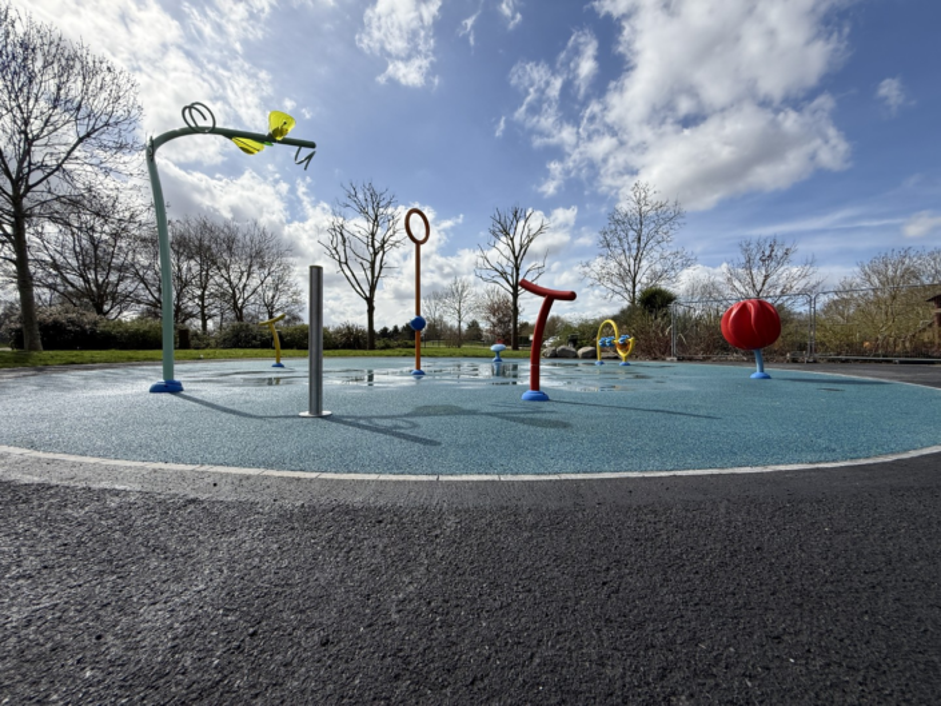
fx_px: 381
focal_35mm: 14
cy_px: 353
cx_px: 470
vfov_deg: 85.7
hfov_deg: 102.1
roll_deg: -0.4
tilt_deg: -0.4
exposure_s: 1/3663
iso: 50
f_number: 2.2
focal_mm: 2.22
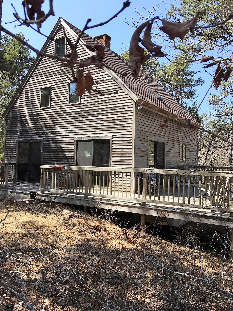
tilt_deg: +1.2
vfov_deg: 61.7
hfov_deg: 48.2
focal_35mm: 29
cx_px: 116
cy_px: 156
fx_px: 260
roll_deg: -0.7
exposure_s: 1/732
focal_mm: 4.15
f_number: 2.2
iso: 25
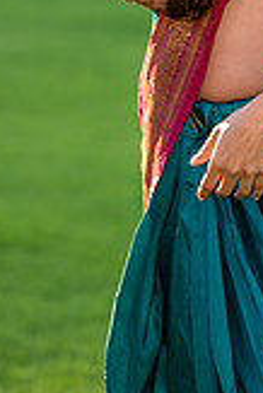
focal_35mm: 235
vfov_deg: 8.7
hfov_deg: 5.9
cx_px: 198
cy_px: 70
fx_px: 2570
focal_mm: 85
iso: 160
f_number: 2.5
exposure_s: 1/640
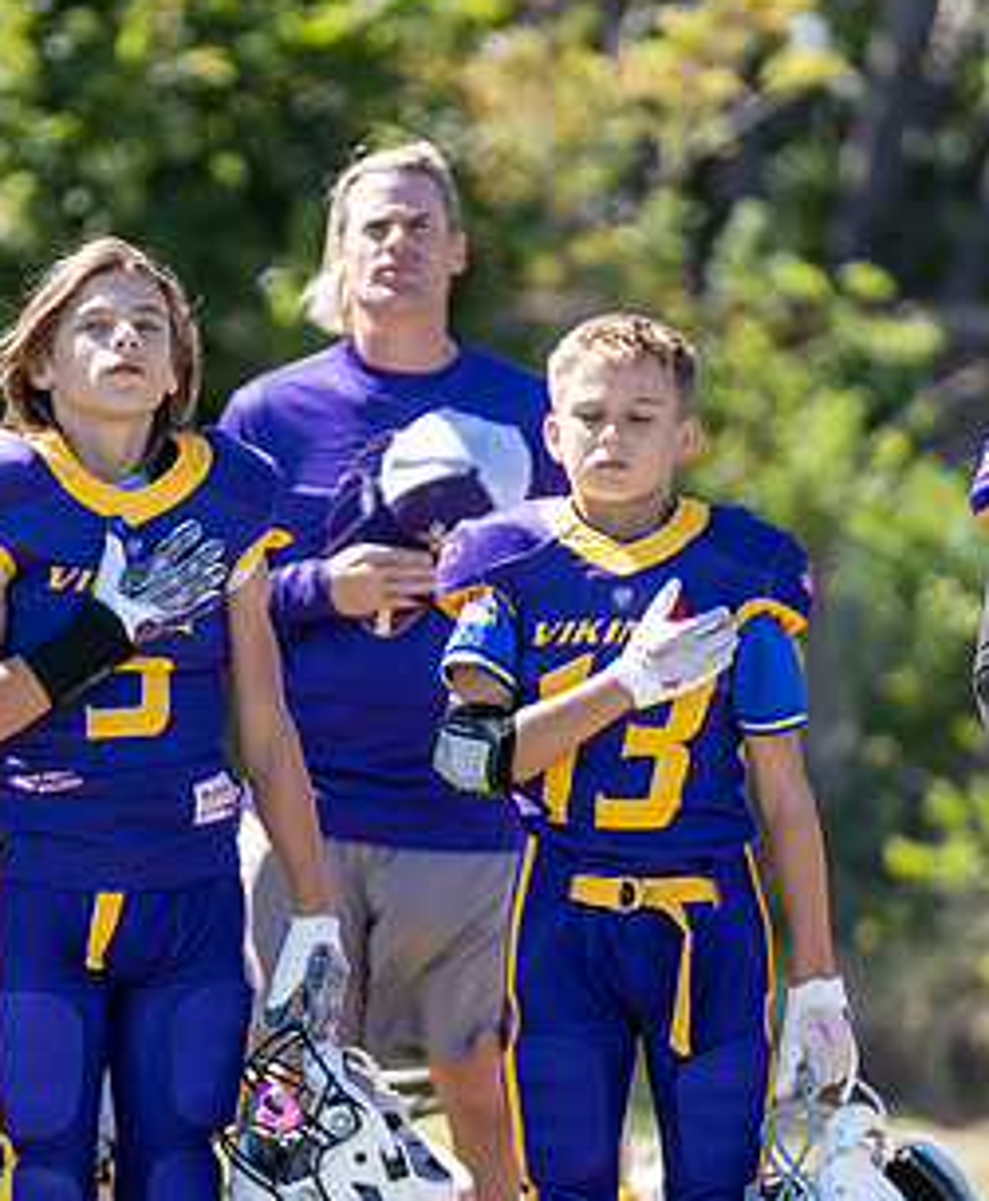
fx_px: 13273
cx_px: 241
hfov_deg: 4.3
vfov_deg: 5.2
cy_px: 755
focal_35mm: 369
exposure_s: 1/640
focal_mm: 158
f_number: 2.8
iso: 80
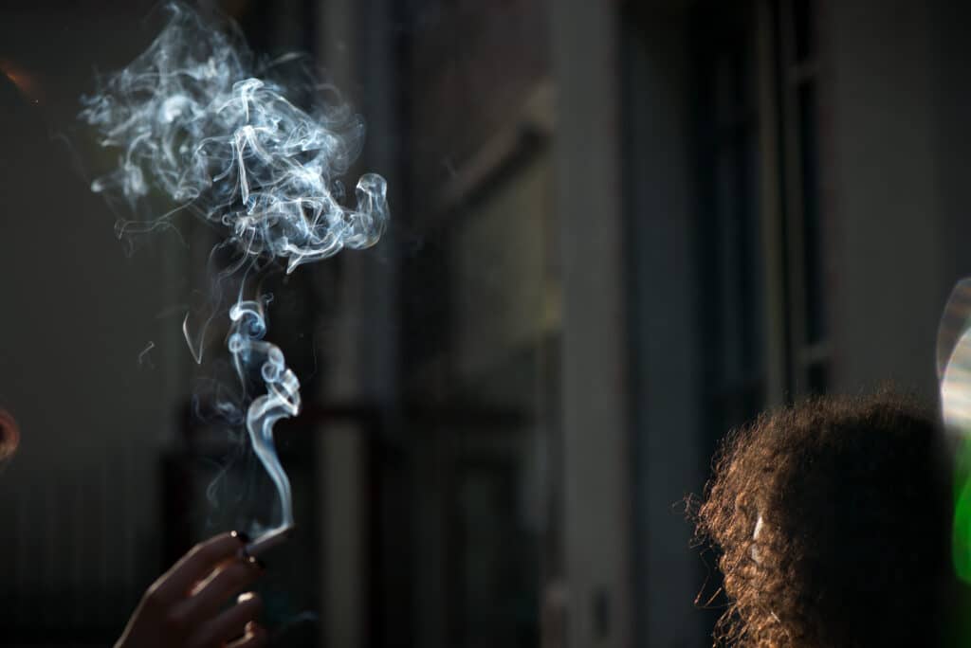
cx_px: 486
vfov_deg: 13.1
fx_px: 2834
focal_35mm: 105
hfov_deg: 19.4
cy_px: 324
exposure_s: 1/180
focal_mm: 105
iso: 100
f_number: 4.8
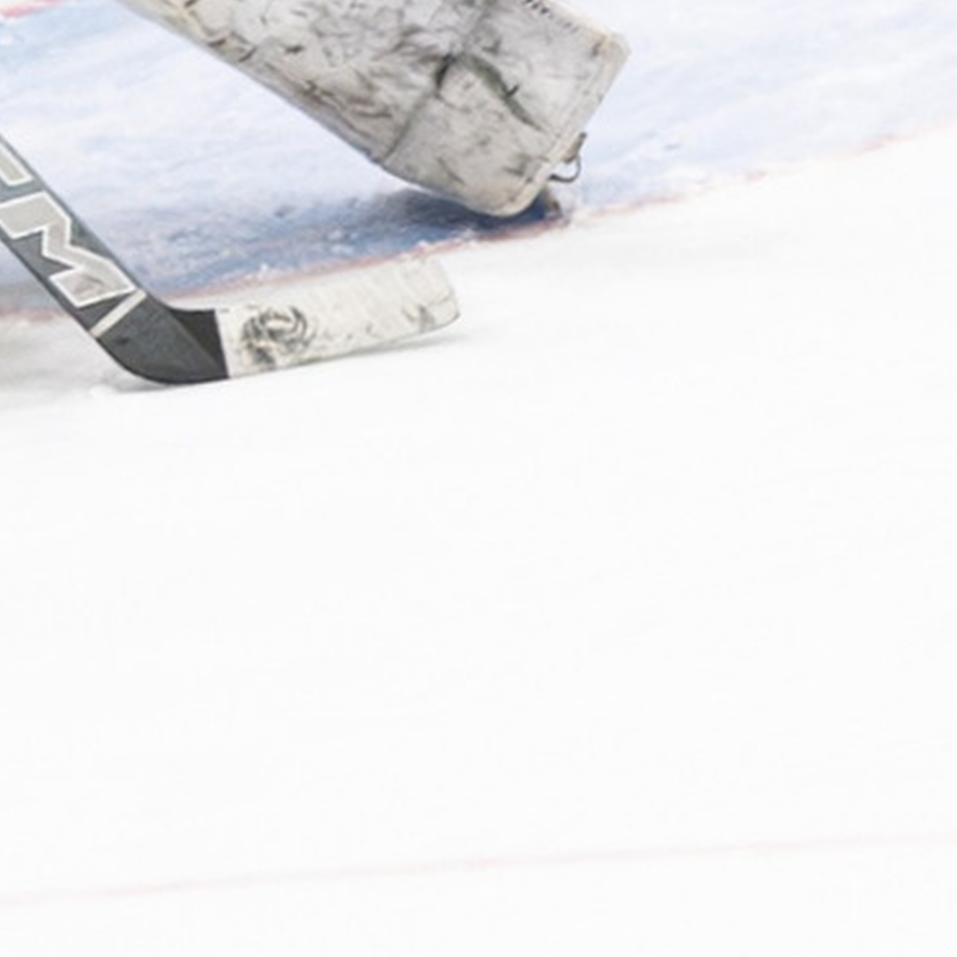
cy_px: 1336
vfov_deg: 2.2
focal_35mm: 814
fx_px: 25460
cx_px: 1721
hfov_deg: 2.1
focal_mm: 81
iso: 2500
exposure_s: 1/1000
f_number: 5
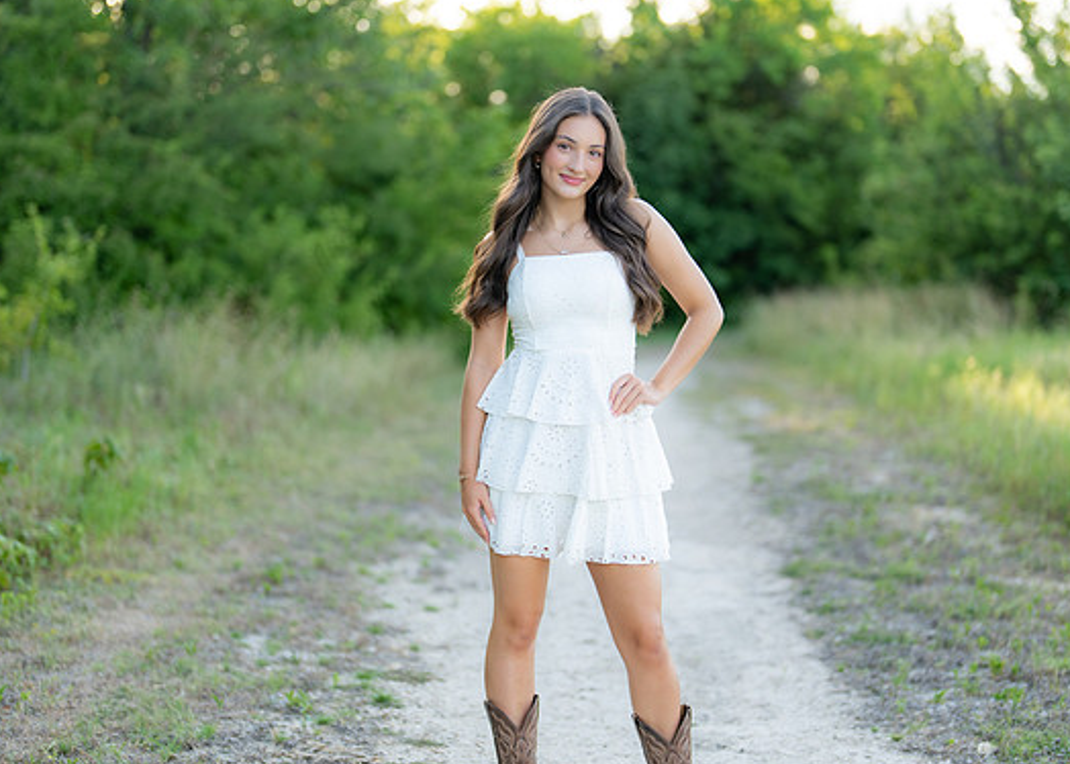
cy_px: 356
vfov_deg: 21.6
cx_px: 567
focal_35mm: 66
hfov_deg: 29.9
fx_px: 2005
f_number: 1.2
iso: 100
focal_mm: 50
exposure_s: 1/1000
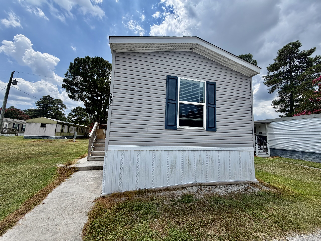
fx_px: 130
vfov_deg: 85.7
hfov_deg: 102.1
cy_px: 120
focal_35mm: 14
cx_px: 160
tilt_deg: +6.6
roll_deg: -2.0
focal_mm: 2.22
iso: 25
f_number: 2.2
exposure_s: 1/955
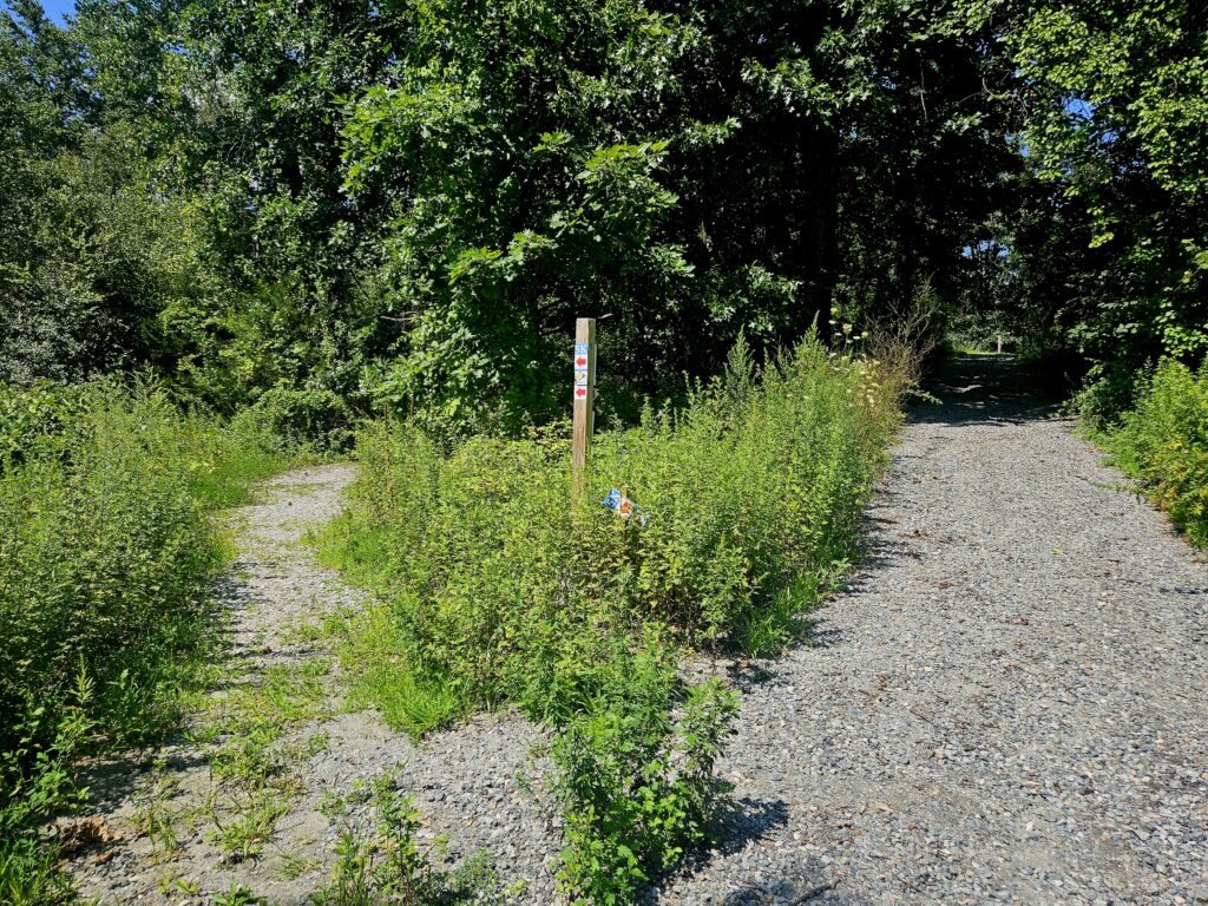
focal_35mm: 23
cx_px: 604
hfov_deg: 73.9
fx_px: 803
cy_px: 453
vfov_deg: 58.9
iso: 25
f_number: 1.8
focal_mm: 5.4
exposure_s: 1/1667
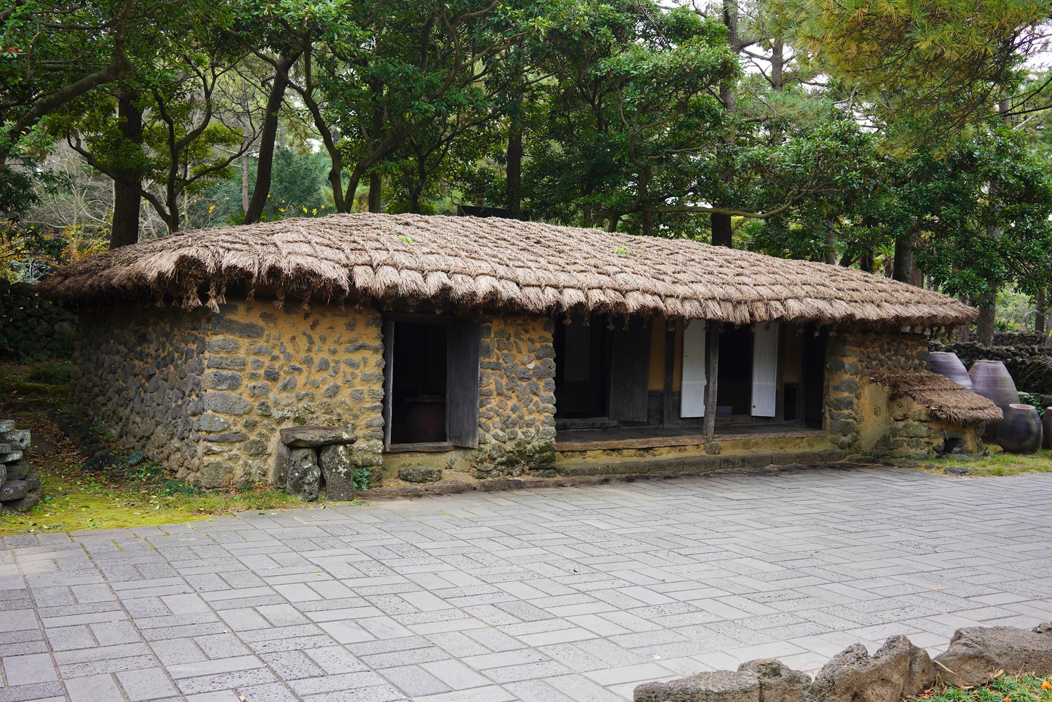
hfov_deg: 54.4
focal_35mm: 35
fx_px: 1023
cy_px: 351
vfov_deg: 37.9
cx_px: 526
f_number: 5.6
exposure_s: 1/100
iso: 200
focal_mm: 35
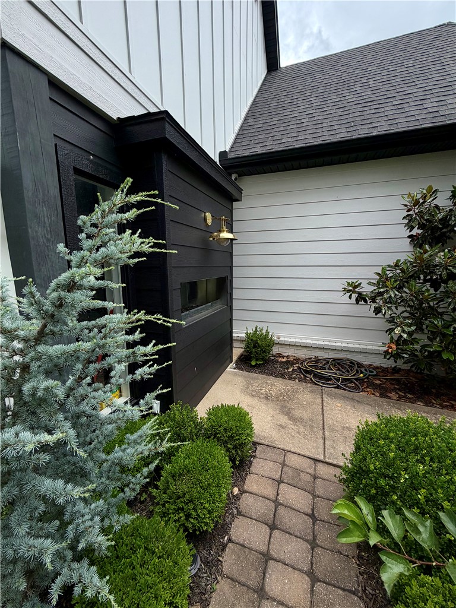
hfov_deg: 85.7
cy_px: 304
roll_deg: +1.1
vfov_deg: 102.1
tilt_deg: -8.1
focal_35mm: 14
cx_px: 228
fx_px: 246
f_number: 2.2
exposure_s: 1/864
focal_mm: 2.22
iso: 20
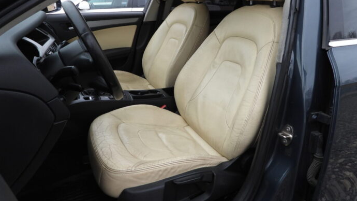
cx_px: 181
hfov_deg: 69.9
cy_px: 71
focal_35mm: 27
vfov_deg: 42.4
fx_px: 256
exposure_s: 1/320
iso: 100
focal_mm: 4.3
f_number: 2.8
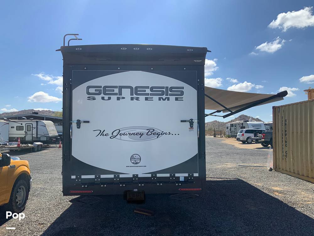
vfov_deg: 48.2
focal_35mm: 29
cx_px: 157
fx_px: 263
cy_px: 118
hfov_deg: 61.7
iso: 16
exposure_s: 1/2667
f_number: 1.8
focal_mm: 3
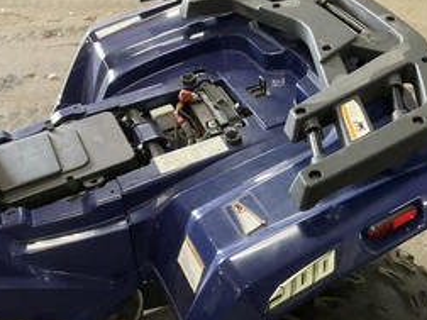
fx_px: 567
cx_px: 327
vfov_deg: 31.4
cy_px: 127
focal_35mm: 46
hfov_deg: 39.9
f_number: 1.8
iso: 250
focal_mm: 3
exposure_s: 1/60
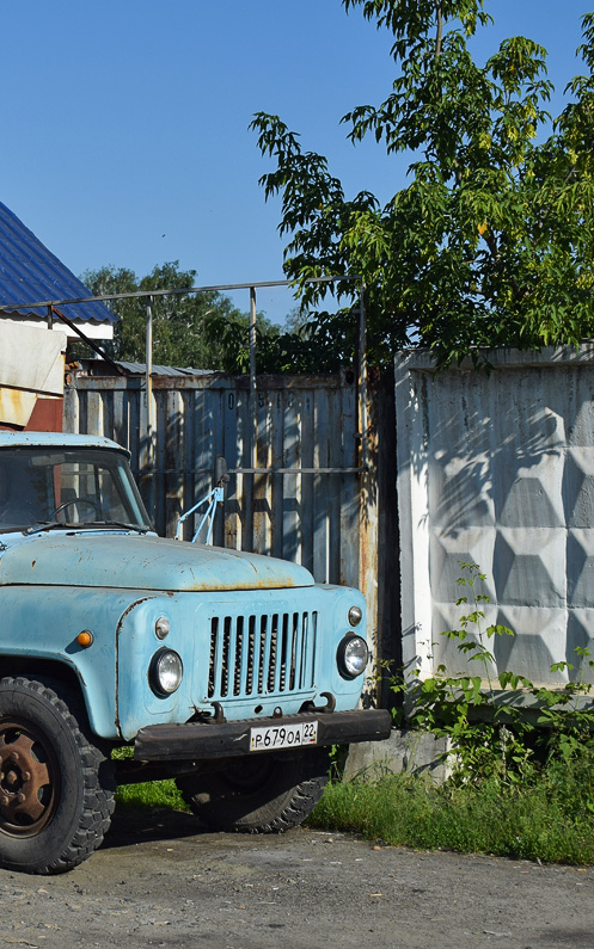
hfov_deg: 15.7
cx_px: -75
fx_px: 2092
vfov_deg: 25.6
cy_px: 476
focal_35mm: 81
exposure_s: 1/800
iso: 100
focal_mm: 35
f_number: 6.3
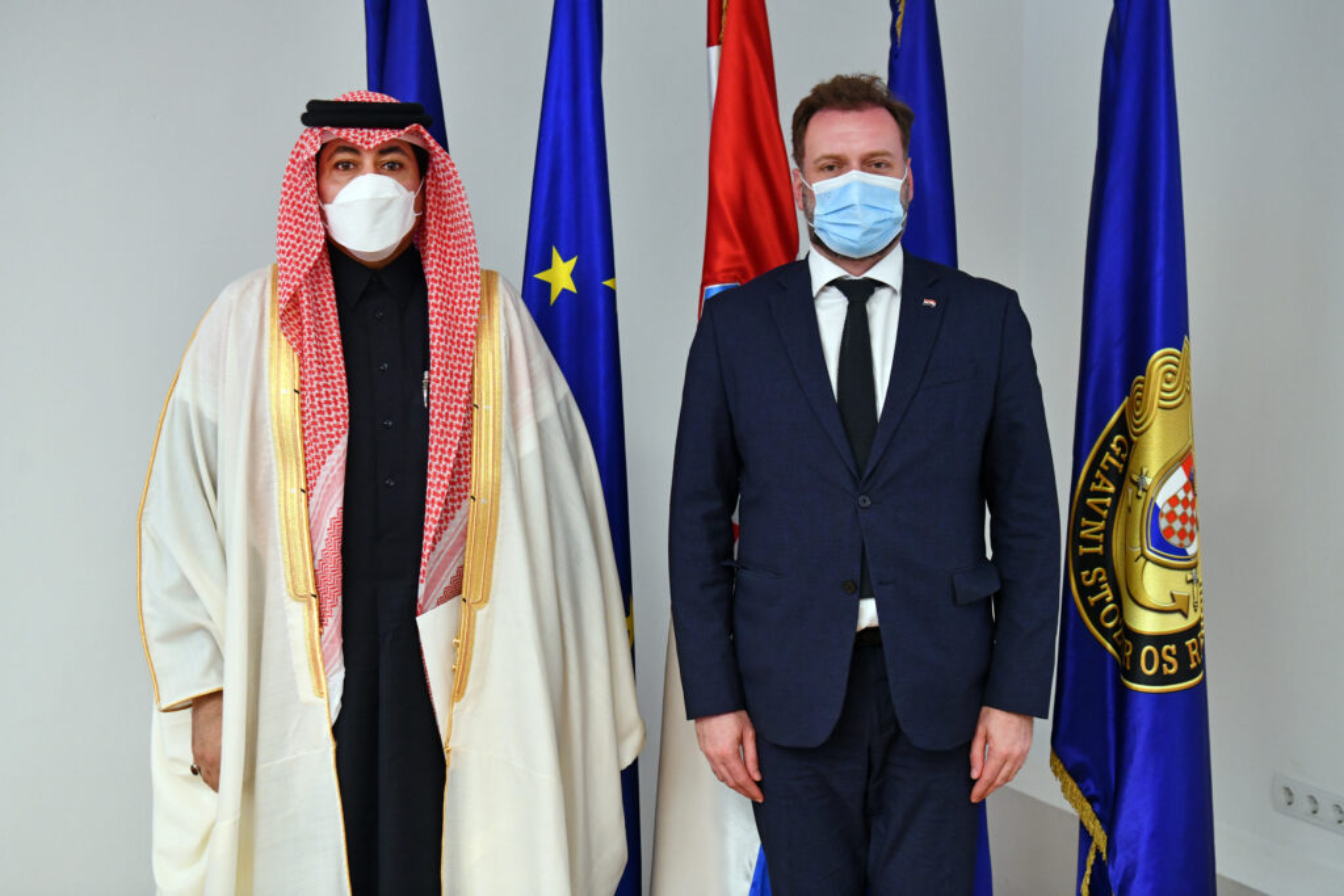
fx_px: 1680
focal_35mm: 45
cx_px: 672
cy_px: 448
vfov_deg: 29.9
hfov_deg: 43.6
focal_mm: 45
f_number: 4
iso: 2000
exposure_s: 1/200
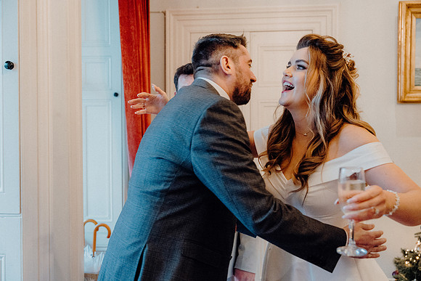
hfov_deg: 51.9
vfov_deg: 36.0
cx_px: 210
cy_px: 140
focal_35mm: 37
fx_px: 433
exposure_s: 1/200
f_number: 3.5
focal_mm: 37
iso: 5000
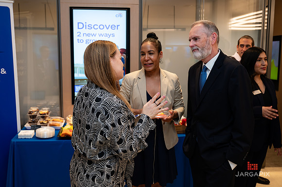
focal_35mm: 37
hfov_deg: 52.4
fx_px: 286
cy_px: 90
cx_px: 136
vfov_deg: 36.3
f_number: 4
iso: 400
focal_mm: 35
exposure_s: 1/160
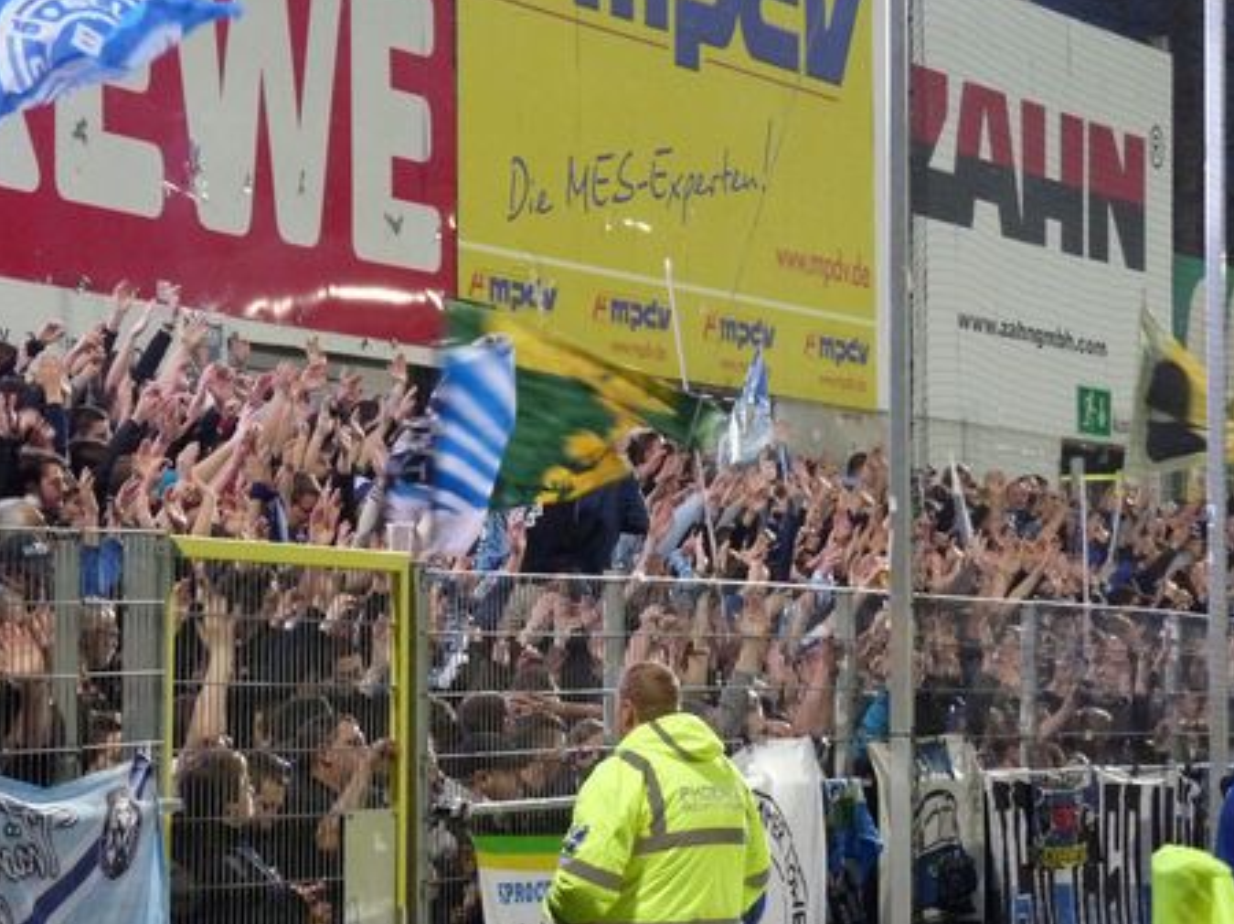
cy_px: 391
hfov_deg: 14.3
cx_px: 507
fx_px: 4917
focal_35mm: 138
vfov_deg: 10.7
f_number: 3.6
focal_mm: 19.4
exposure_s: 1/40
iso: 800
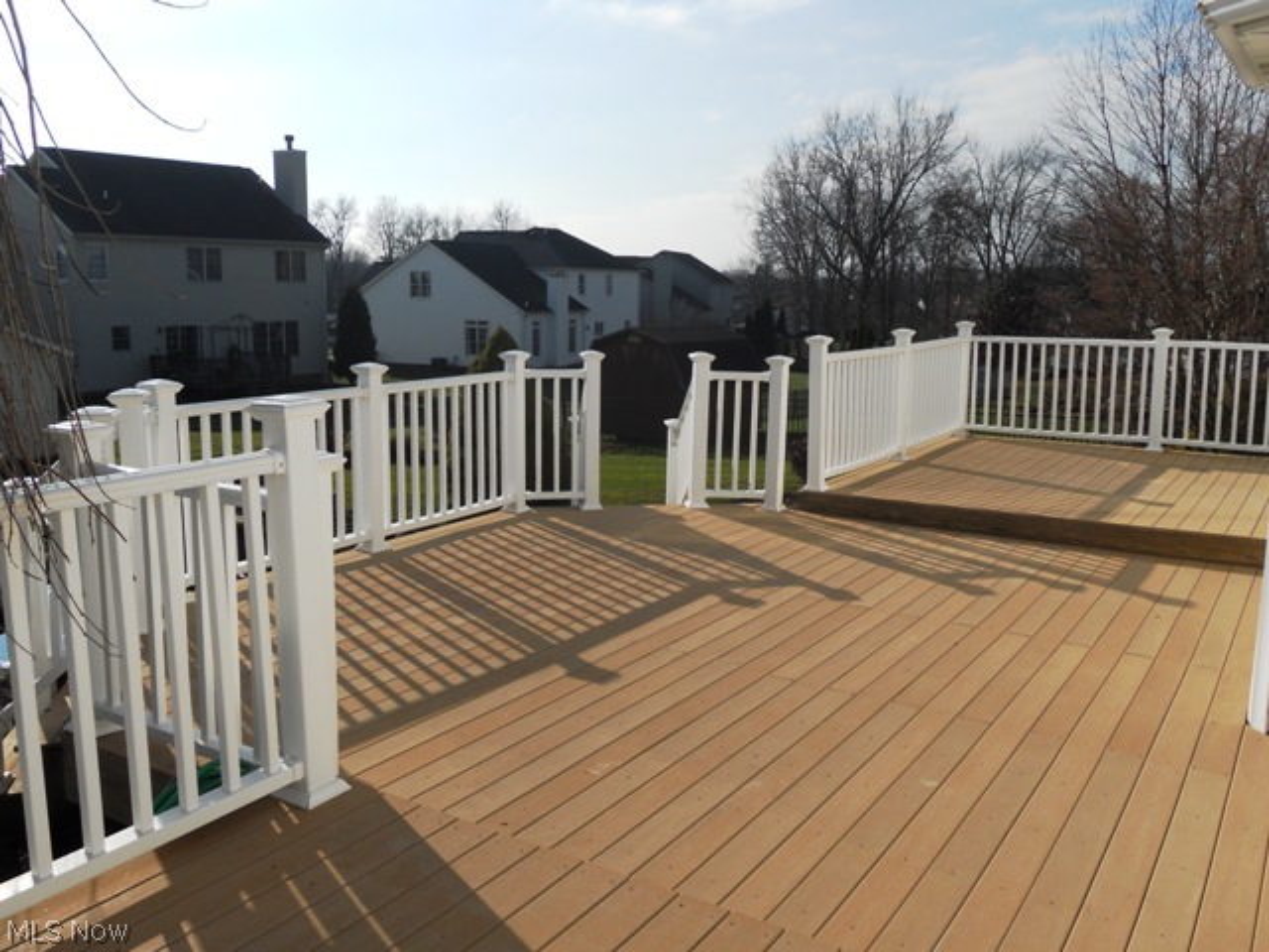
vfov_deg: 44.2
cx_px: 634
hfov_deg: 56.8
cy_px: 476
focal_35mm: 32
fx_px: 1173
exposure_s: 1/1500
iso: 80
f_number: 3.5
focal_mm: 5.8
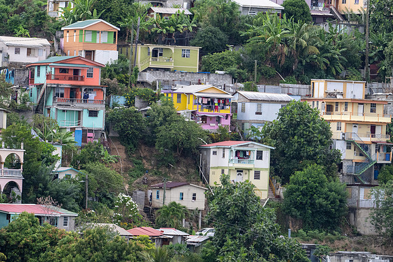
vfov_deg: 3.4
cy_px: 131
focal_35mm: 400
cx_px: 196
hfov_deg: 5.2
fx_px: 4367
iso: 2000
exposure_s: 1/1000
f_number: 8
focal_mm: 400
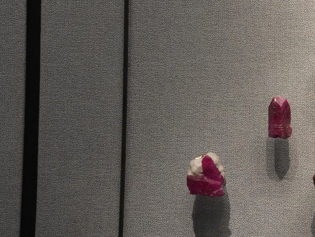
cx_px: 372
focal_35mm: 115
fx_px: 1047
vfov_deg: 12.6
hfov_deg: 16.4
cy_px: -49
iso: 8000
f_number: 22
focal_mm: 40
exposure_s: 1/80
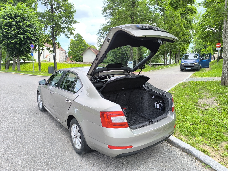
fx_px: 151
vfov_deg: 58.9
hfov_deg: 73.9
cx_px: 114
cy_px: 86
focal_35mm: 23
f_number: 1.65
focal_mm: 6.14
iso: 50
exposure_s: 1/243
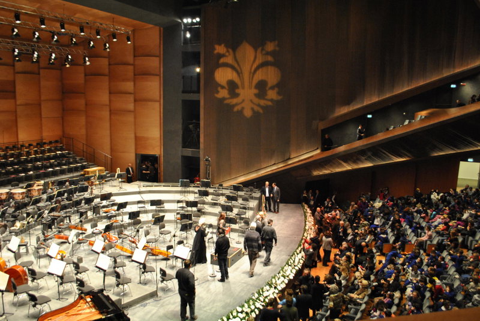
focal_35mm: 30
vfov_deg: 43.7
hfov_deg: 61.9
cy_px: 160
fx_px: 401
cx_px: 240
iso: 720
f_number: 3.8
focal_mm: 20
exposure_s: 1/30
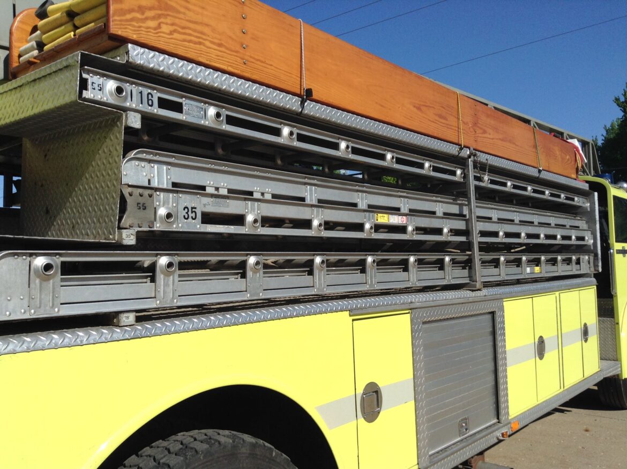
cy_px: 234
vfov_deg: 42.8
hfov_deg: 55.4
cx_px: 314
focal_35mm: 33
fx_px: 597
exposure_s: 1/2146
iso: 25
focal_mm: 3.3
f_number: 2.4
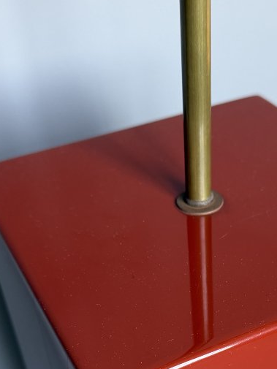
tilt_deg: -43.4
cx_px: 197
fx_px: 608
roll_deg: +0.8
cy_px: 327
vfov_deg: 32.2
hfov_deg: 25.5
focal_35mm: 57
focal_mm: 6.76
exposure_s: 1/50
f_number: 1.78
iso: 160
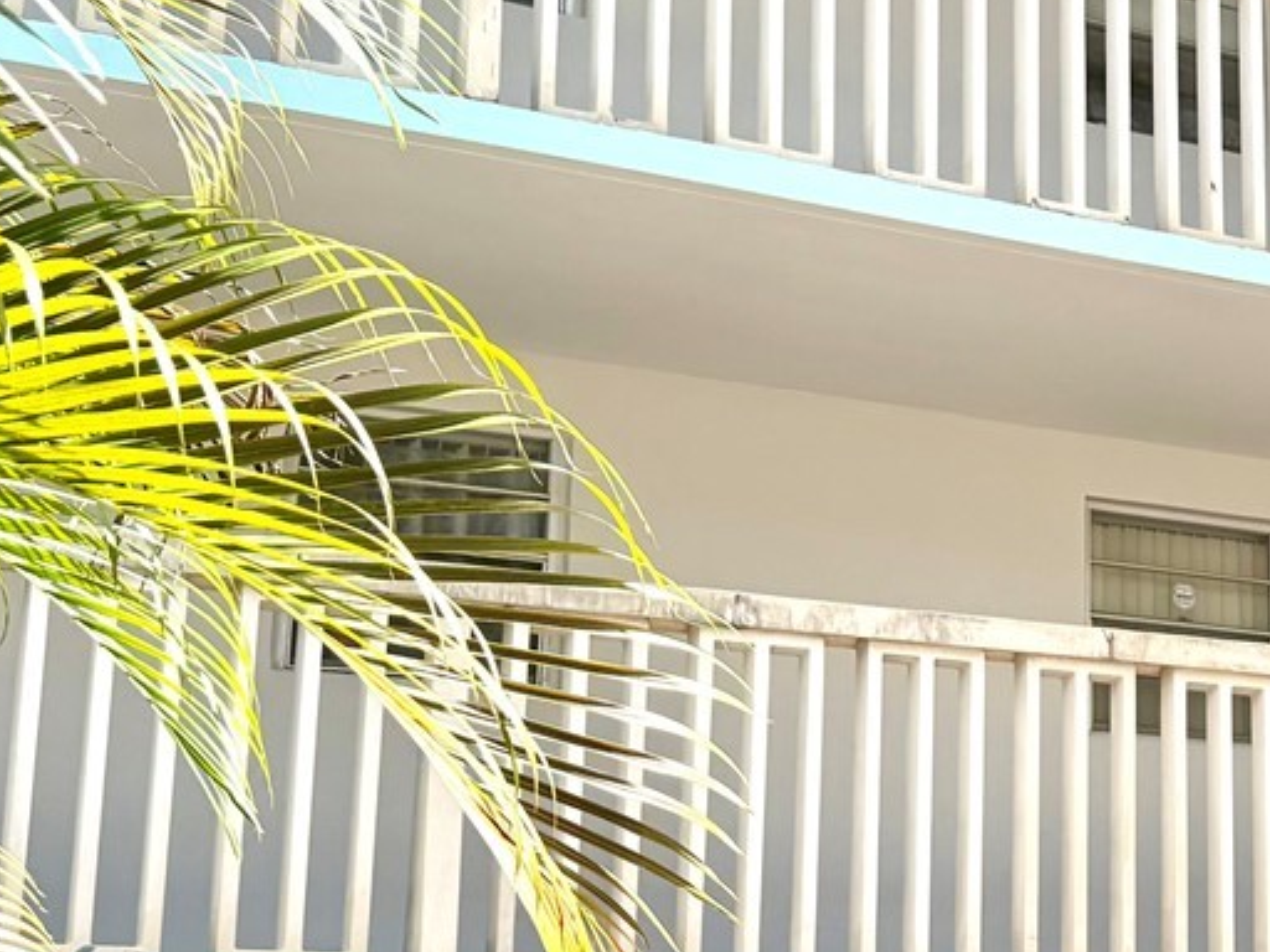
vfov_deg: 19.6
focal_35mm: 75
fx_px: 2752
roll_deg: +2.1
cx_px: 1471
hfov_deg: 24.0
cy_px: 637
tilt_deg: +13.8
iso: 80
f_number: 1.78
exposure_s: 1/1812
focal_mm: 6.76
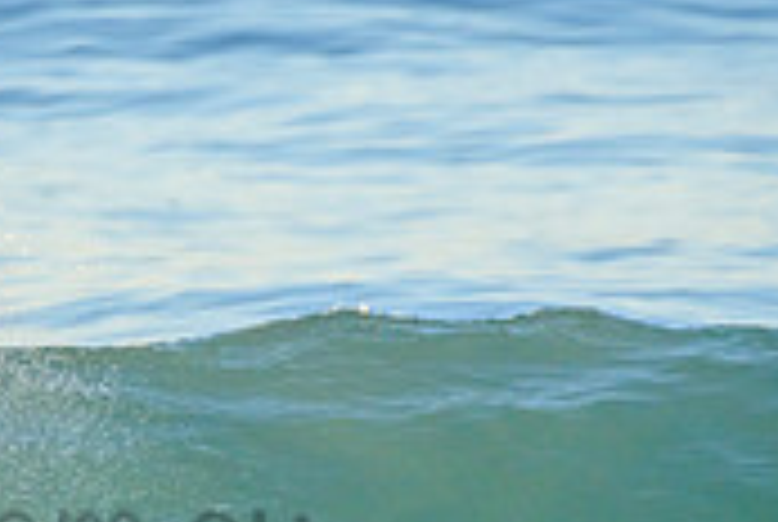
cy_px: 493
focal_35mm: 2512
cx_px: -166
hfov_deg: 0.8
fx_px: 54380
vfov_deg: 0.5
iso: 640
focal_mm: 500
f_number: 5.6
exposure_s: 1/1250
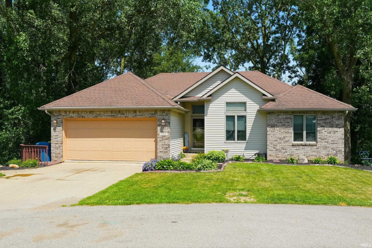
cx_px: 186
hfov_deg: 61.9
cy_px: 124
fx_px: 310
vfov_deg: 43.6
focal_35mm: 30
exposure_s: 1/2000
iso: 800
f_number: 5.6
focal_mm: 20
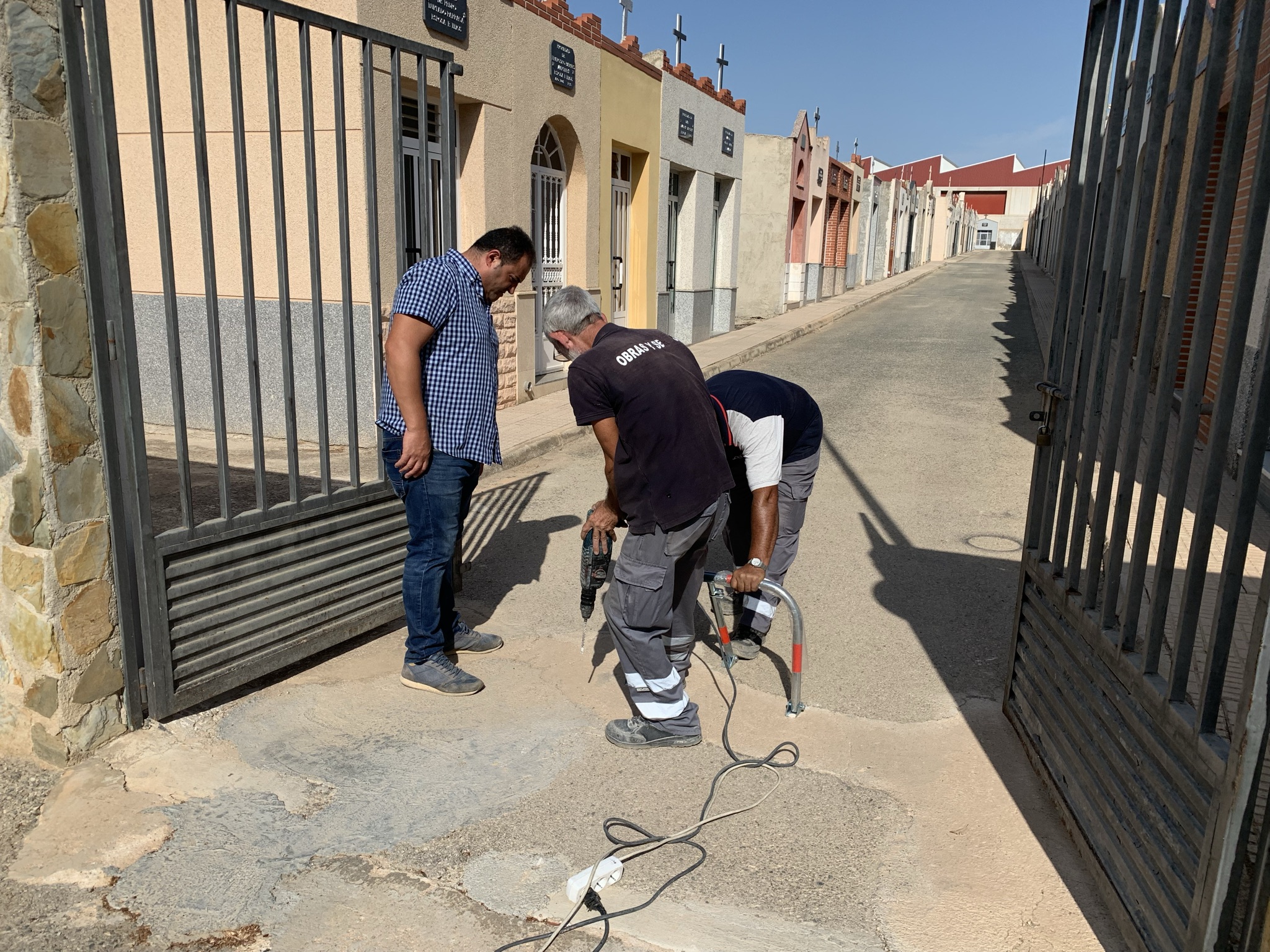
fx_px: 954
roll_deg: -0.7
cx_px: 635
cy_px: 476
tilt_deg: -14.4
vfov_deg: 53.1
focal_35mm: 26
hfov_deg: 67.3
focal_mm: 4.25
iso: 25
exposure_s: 1/3521
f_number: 1.8
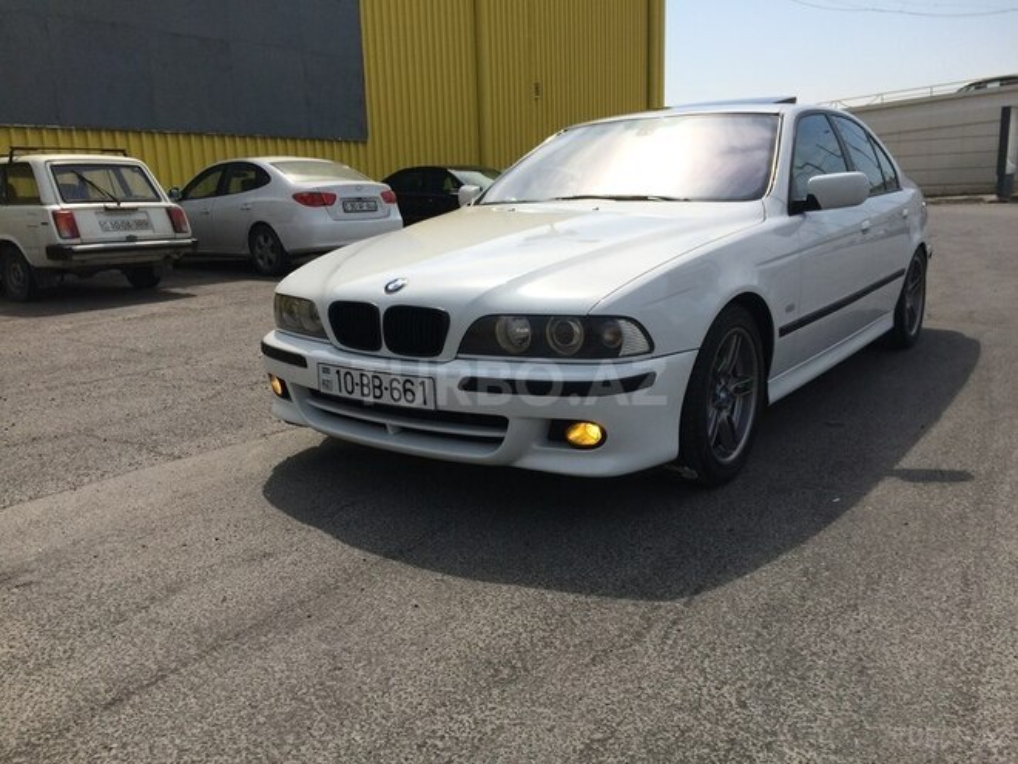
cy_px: 382
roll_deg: +2.1
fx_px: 853
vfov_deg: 48.2
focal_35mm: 29
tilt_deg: -12.0
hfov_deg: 61.7
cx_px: 509
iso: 32
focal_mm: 4.15
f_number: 2.2
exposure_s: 1/2740
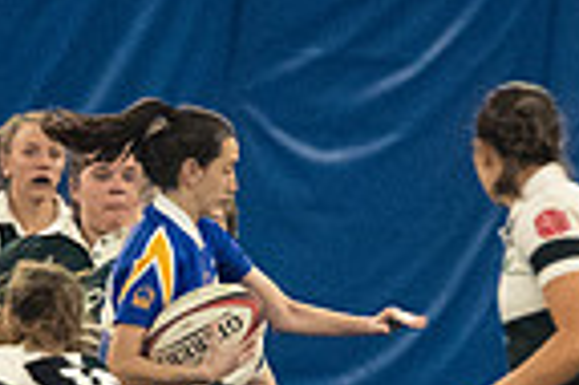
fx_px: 19567
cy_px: 604
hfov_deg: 1.7
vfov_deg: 1.1
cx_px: 324
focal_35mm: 1218
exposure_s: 1/500
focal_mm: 200
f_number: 2.8
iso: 9000
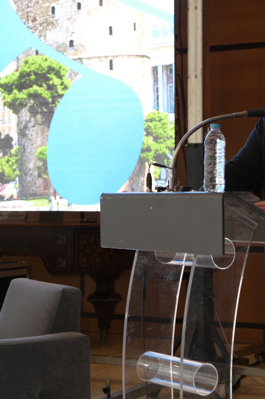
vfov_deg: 24.5
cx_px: 223
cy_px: 199
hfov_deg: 16.3
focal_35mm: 83
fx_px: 917
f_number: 4
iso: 2500
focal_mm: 55
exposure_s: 1/100
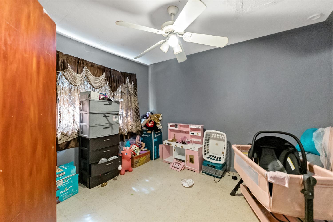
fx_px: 129
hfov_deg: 104.3
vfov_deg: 81.2
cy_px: 111
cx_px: 166
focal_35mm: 14
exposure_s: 1/160
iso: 5000
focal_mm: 14
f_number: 2.8
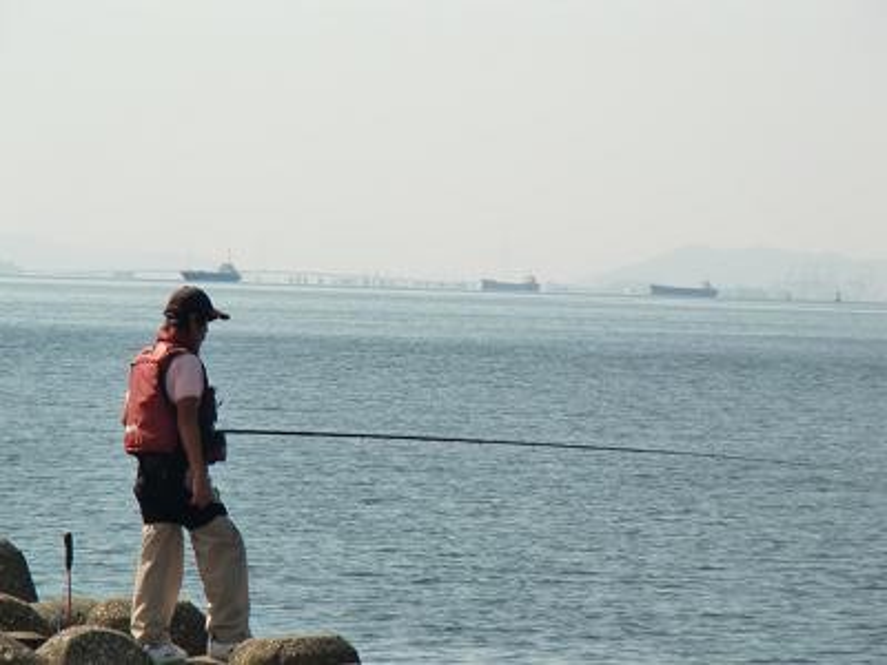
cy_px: 332
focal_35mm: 240
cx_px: 444
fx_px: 6150
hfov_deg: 8.2
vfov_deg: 6.2
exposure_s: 1/500
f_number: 5.8
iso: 64
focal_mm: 43
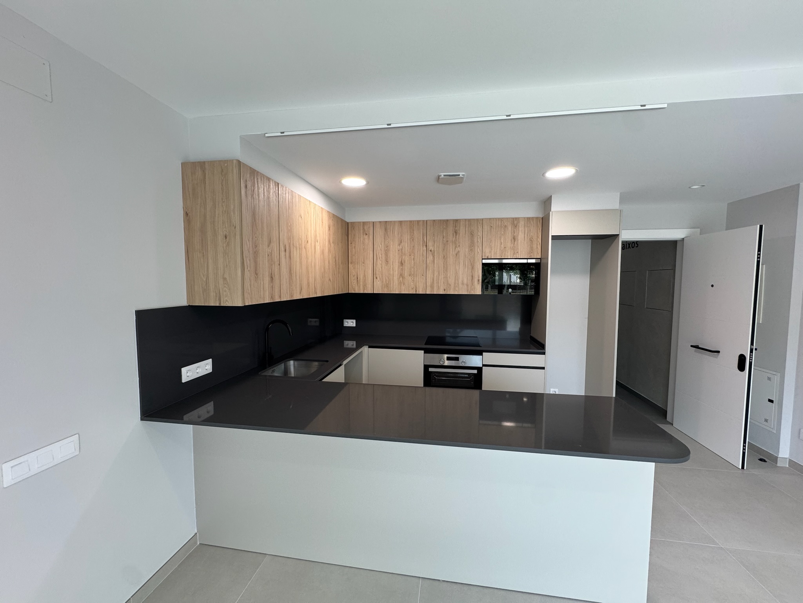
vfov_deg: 85.7
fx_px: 325
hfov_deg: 102.1
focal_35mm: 14
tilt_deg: -2.6
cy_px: 302
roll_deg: -0.2
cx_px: 402
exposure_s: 1/100
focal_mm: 2.22
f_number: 2.2
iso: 160
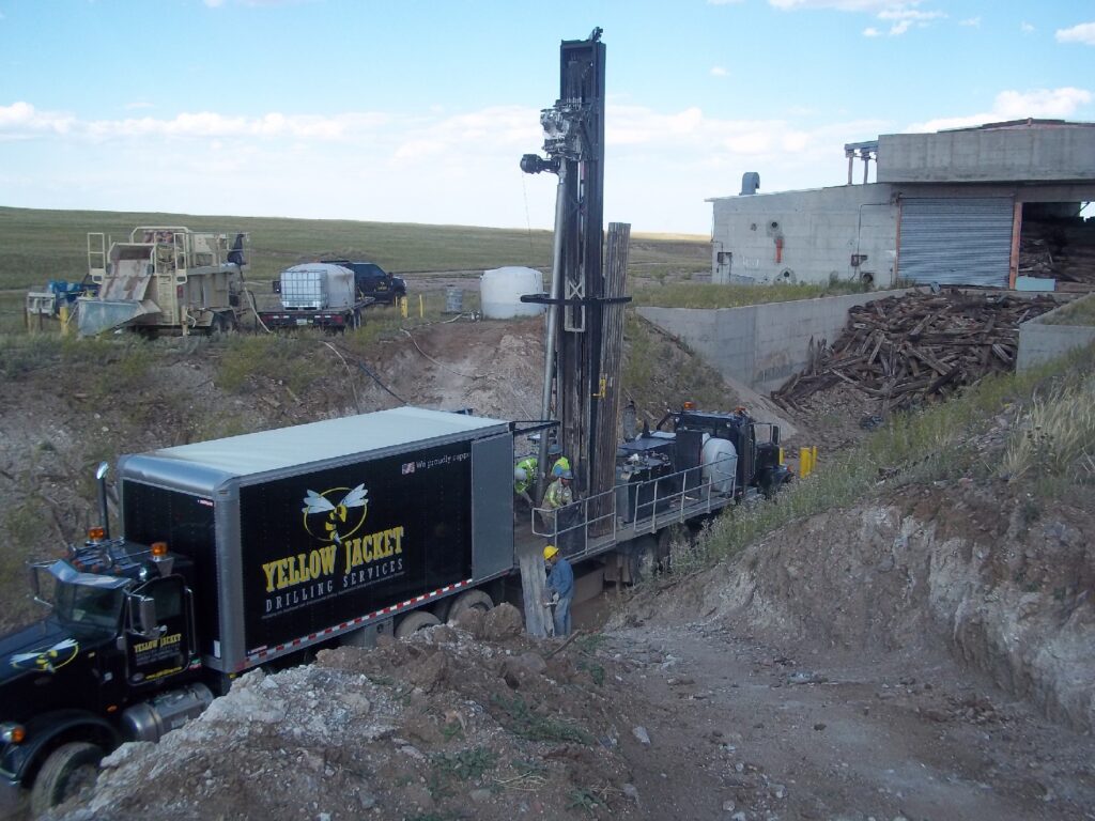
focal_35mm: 36
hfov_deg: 51.4
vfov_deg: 39.7
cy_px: 410
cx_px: 548
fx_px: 1139
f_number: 8
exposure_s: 1/125
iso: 80
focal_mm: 6.5
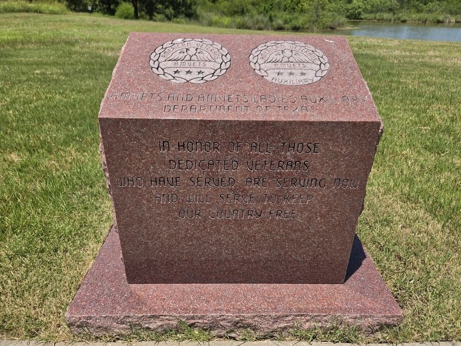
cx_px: 230
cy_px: 173
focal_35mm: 23
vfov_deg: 58.9
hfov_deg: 73.9
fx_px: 306
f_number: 1.8
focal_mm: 5.4
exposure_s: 1/4459
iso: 80
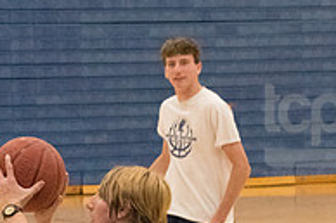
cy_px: 315
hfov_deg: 9.5
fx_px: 2014
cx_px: 115
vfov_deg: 6.3
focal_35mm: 216
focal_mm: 62
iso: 10000
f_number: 5.6
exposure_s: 1/400
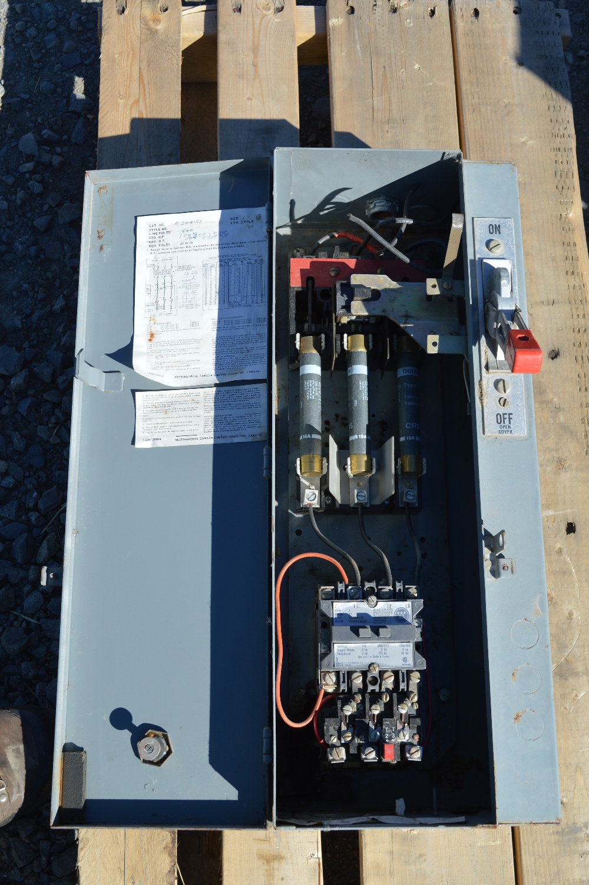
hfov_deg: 33.0
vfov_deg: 48.0
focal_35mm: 40
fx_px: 996
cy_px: 442
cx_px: 294
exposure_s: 1/250
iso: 100
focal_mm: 27
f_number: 8
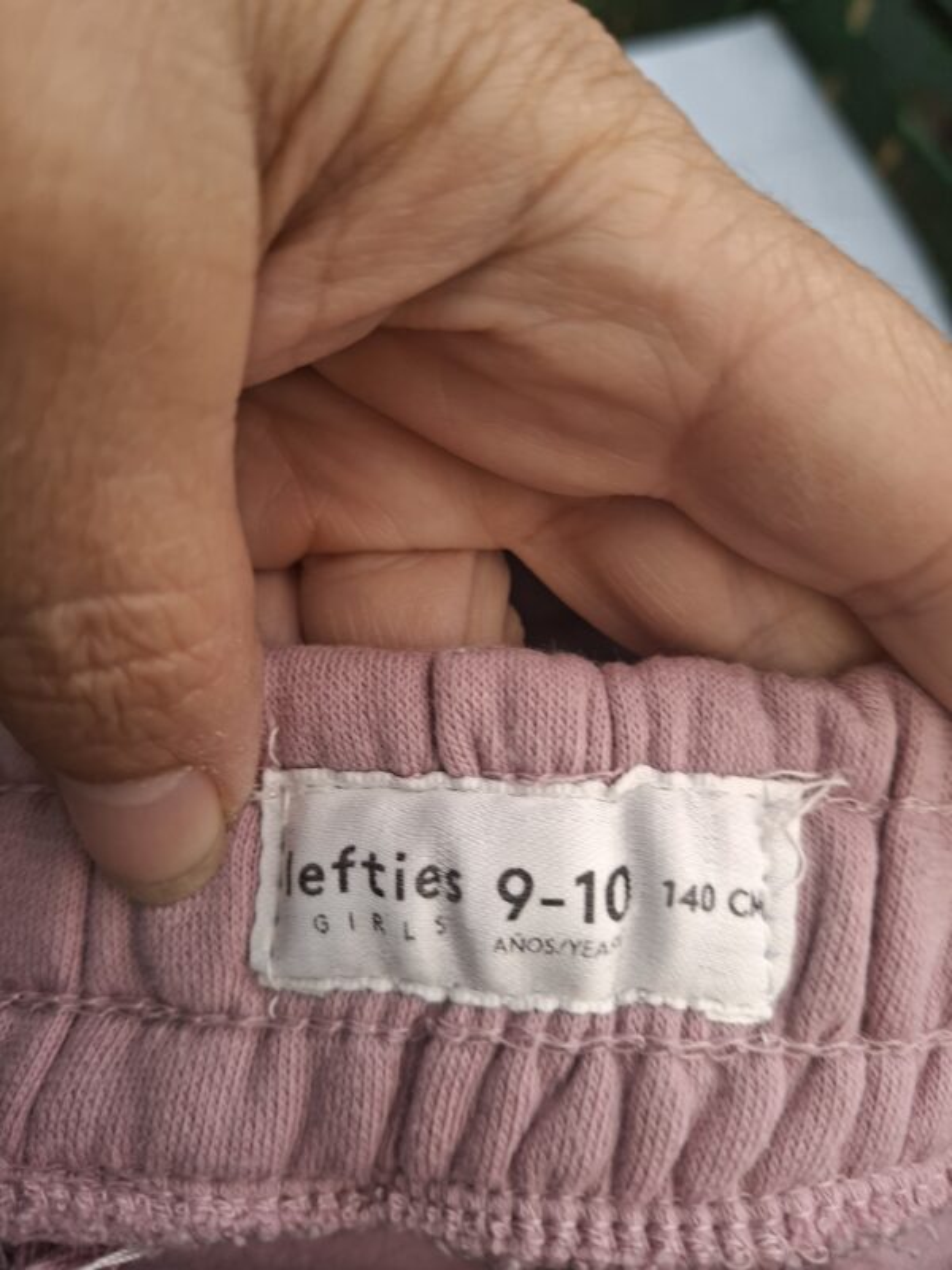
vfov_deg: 73.9
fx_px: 843
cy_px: 635
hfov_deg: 58.9
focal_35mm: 23
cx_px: 476
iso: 50
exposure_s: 1/60
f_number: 1.8
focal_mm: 5.54
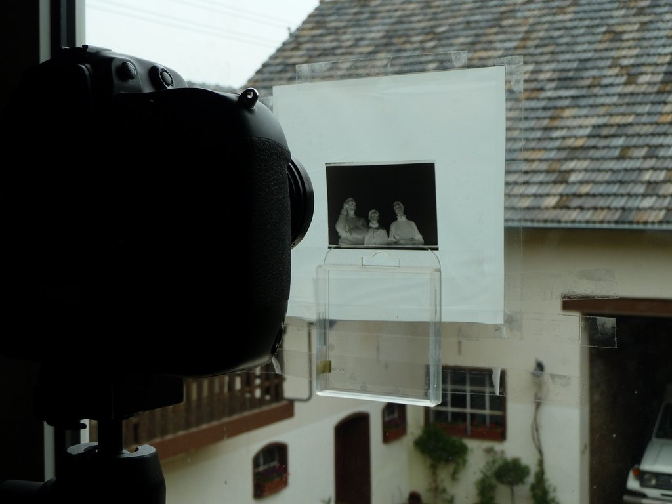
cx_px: 336
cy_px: 252
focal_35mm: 59
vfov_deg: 24.8
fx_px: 1145
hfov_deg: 32.7
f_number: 3.9
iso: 80
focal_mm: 9.7
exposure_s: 1/160
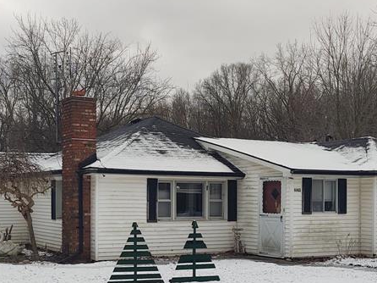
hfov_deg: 31.1
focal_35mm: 62
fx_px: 675
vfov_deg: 23.4
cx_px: 139
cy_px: 206
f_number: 1.7
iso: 100
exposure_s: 1/2658
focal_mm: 4.75
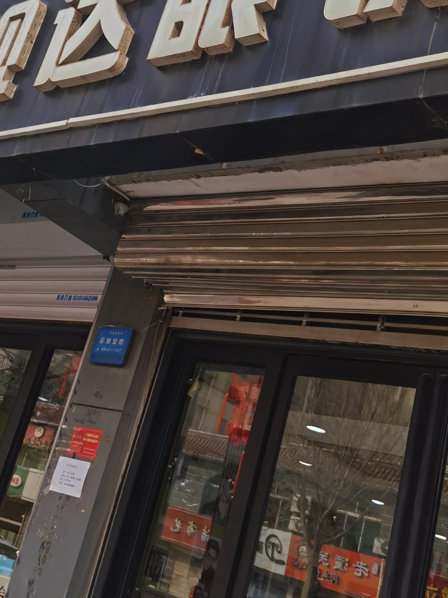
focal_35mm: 55
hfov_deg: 26.4
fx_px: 950
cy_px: 164
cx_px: 138
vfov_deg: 34.4
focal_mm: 6.71
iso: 50
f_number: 1.9
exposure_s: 1/3333
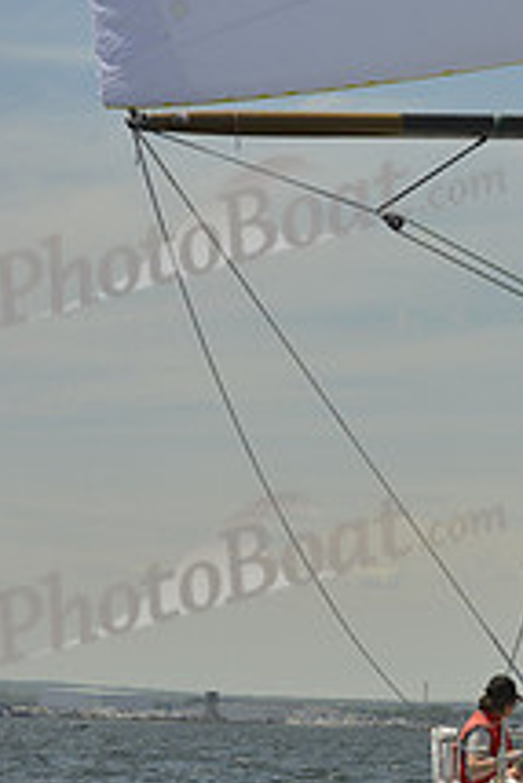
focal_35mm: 190
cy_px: 710
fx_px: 4133
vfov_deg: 10.8
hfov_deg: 7.2
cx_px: 697
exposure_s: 1/1600
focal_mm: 70
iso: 280
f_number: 9
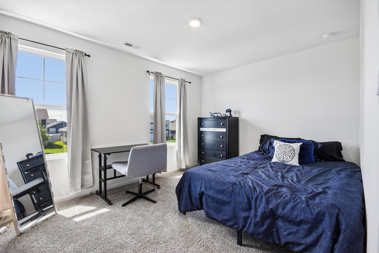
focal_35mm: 15
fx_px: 158
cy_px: 126
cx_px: 190
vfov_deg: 77.3
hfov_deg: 100.4
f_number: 8
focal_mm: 10
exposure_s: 1/50
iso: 400
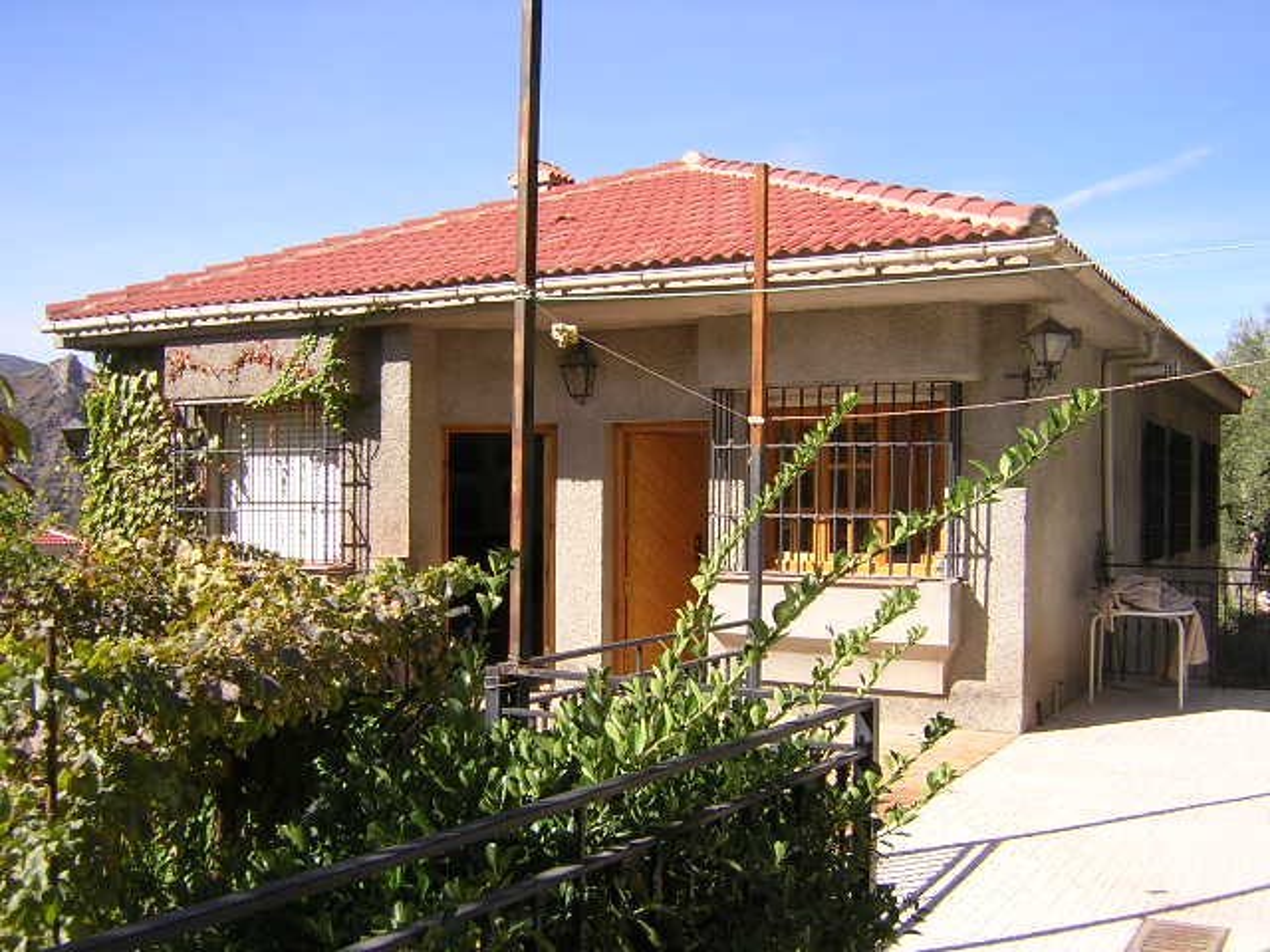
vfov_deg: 39.7
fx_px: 1321
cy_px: 476
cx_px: 635
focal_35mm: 36
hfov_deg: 51.4
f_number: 5.2
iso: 100
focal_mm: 4.7
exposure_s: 1/218
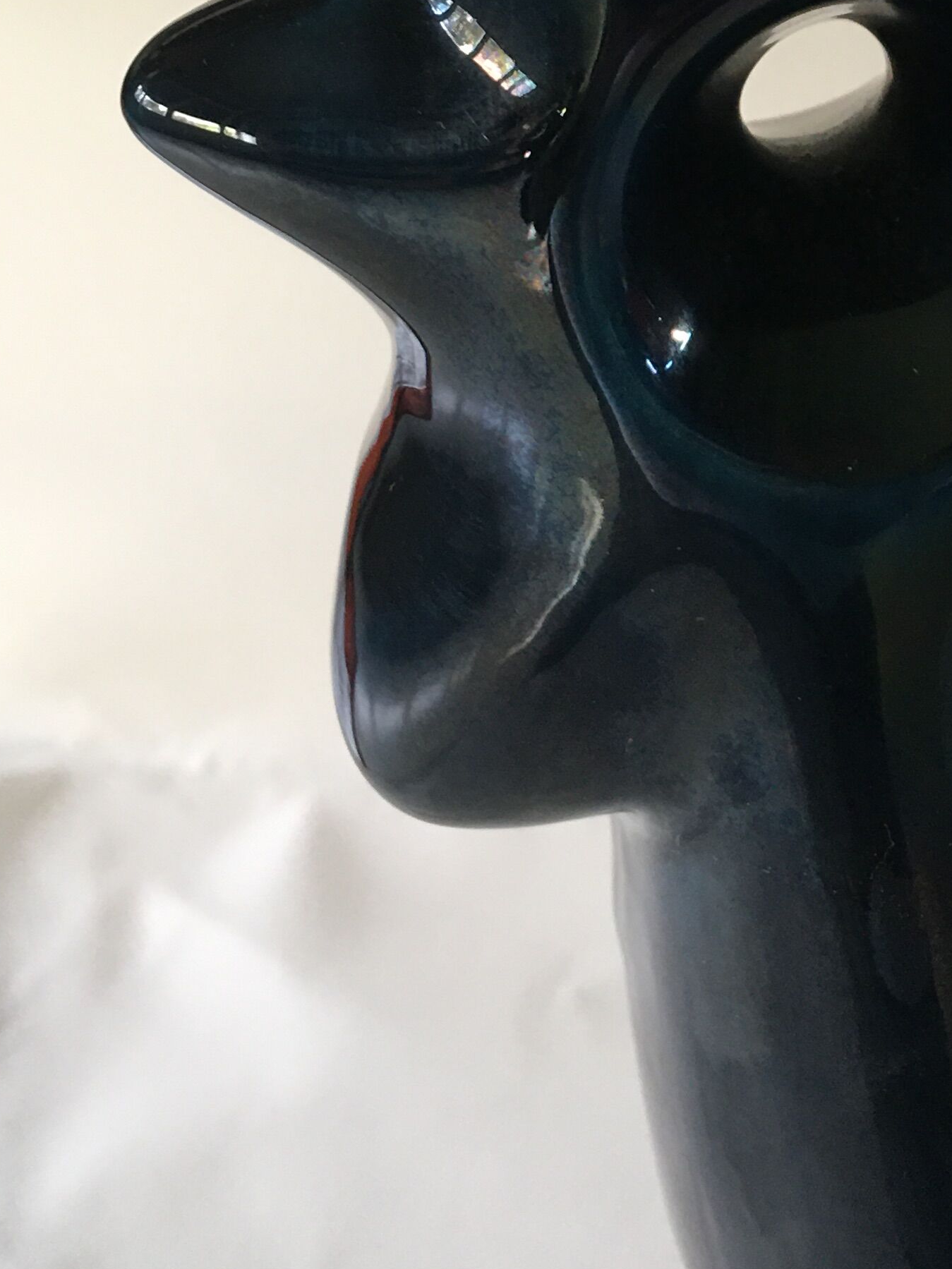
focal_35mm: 65
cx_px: 898
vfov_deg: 28.8
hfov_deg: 21.9
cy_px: 161
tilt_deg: -30.1
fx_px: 2384
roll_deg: +1.3
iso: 64
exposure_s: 1/17
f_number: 2.2
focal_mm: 4.15
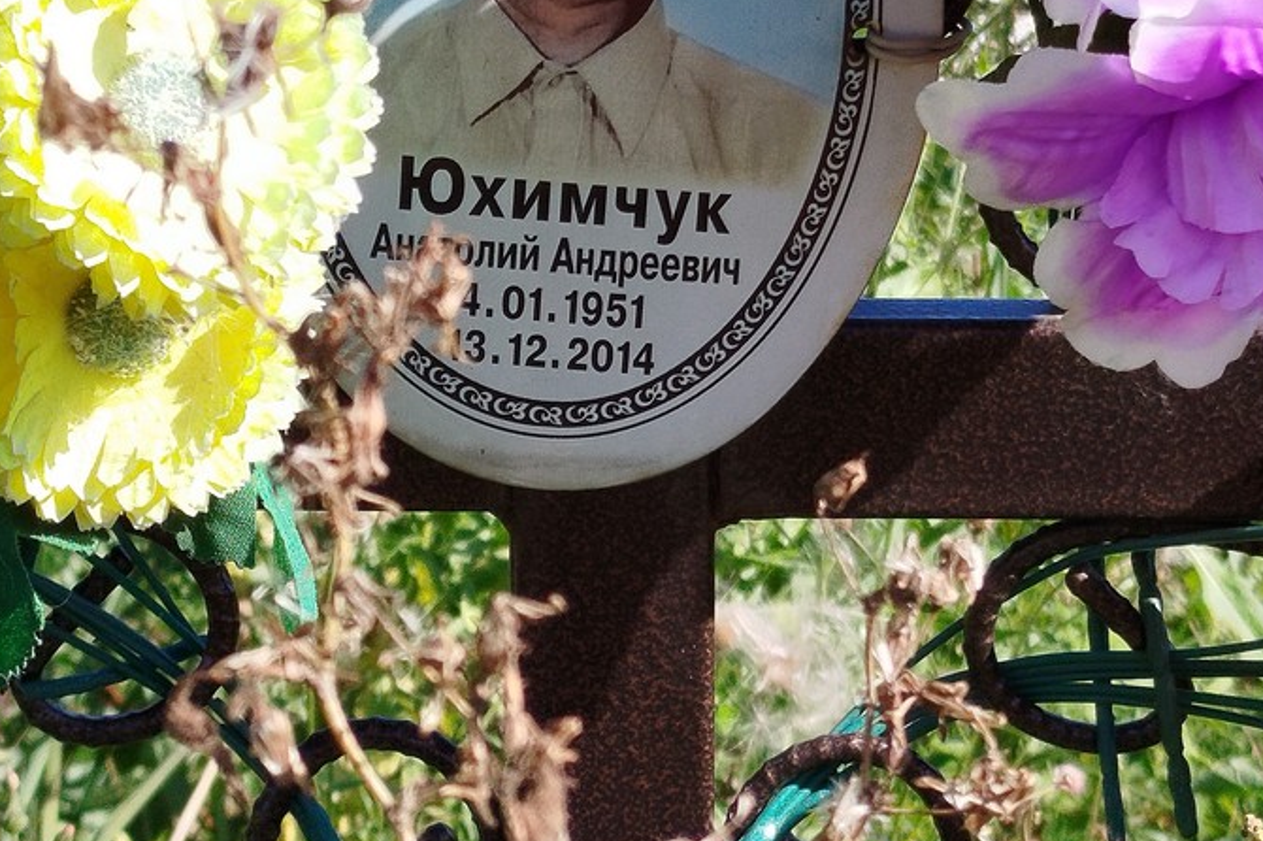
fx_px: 1438
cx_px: 618
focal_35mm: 41
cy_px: 311
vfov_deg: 32.4
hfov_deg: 47.4
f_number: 1.7
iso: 50
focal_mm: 5.31
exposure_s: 1/481
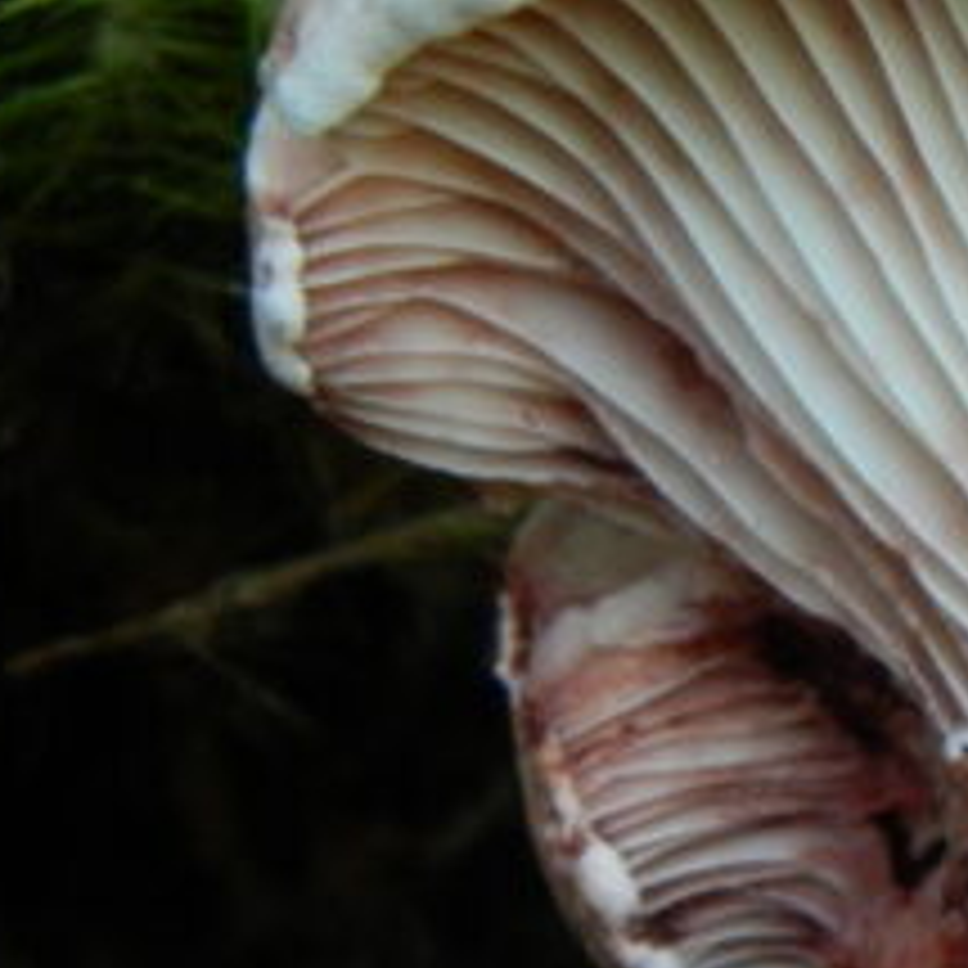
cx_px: 1445
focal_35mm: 325
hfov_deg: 5.3
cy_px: 716
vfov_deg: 5.4
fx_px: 10282
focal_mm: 18.6
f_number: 4.5
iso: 400
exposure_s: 1/60
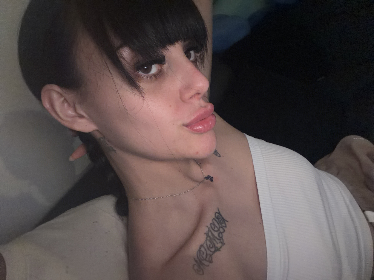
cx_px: 187
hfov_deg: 73.9
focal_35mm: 23
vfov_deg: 58.9
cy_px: 140
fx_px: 248
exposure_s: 1/18
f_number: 1.9
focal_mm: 2.71
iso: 320
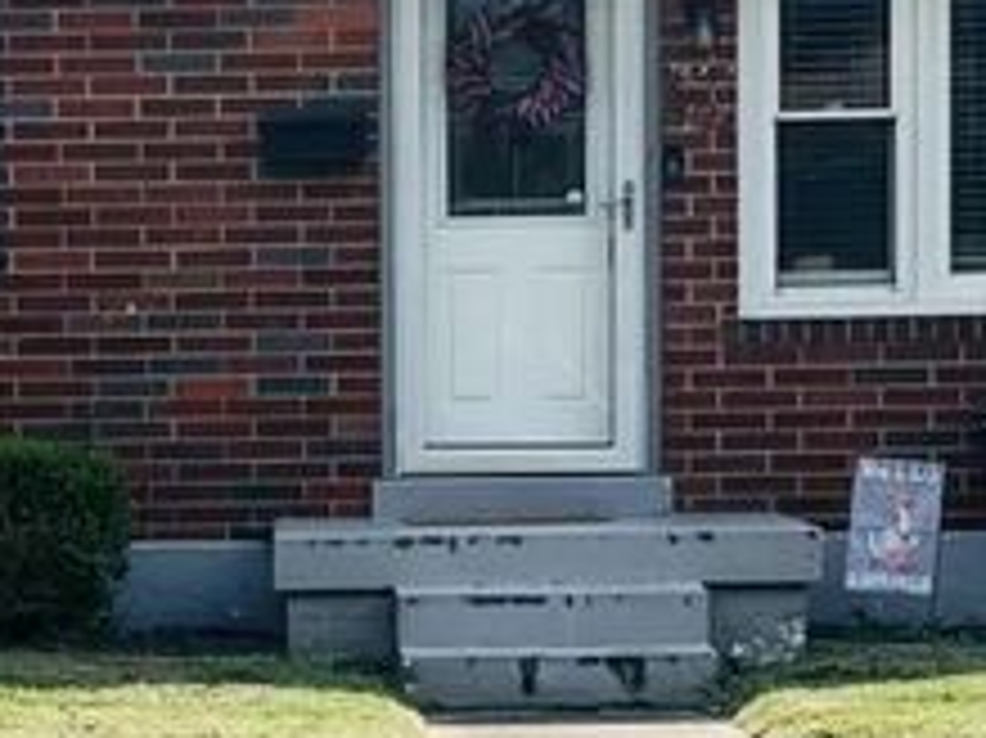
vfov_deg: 9.1
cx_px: 131
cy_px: 659
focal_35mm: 162
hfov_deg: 12.1
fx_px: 4612
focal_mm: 5.1
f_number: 1.6
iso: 50
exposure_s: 1/4149
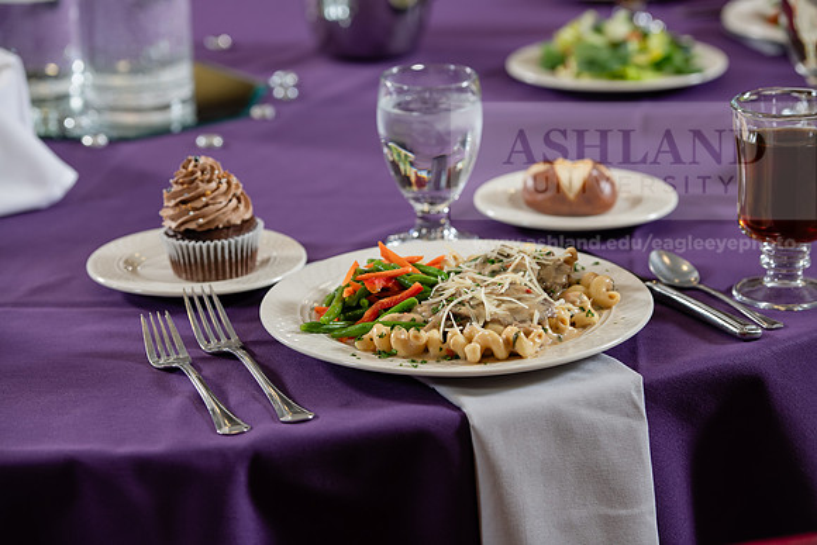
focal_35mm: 112
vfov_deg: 12.2
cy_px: 272
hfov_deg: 18.3
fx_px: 2542
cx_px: 408
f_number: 4.5
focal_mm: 112
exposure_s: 1/200
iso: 400
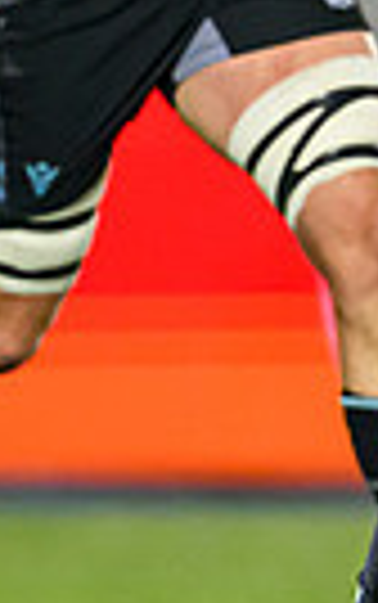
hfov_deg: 0.5
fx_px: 39392
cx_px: 1042
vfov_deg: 0.9
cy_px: 47
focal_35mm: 2395
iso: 6400
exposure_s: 1/1000
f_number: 3.2
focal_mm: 400
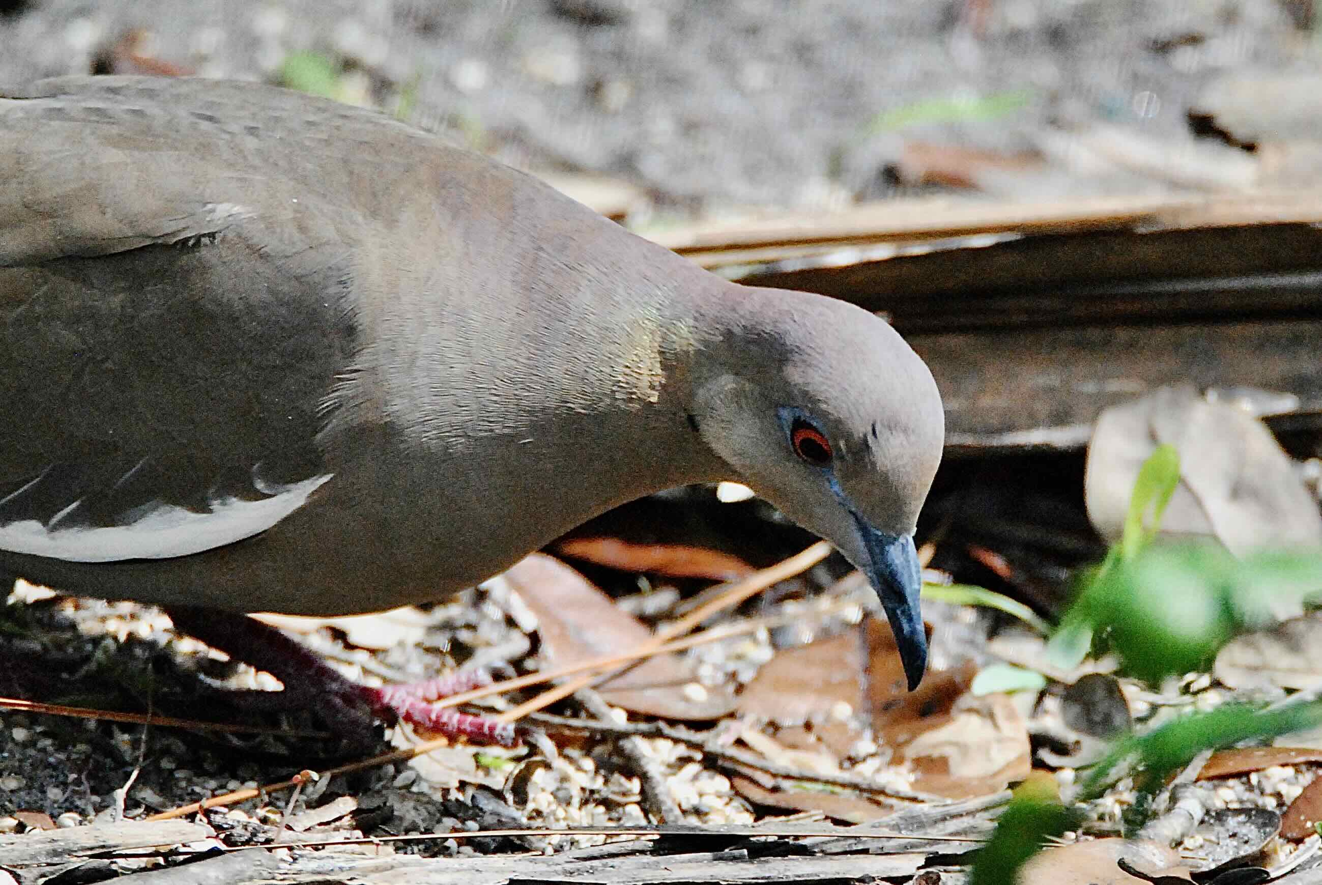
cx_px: 661
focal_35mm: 900
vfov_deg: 1.5
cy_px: 442
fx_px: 33089
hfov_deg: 2.3
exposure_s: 1/800
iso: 1600
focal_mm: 600
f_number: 6.3
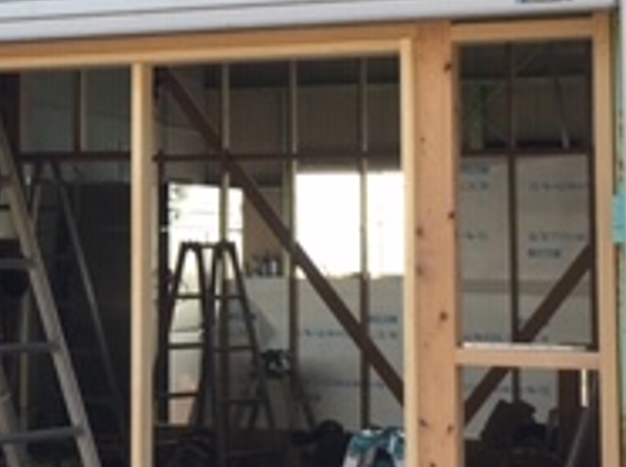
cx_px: 20
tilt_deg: +3.6
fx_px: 1806
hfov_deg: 19.2
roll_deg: -0.6
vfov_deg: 14.7
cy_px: 111
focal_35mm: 100
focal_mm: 4.15
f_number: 2.2
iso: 25
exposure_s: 1/211
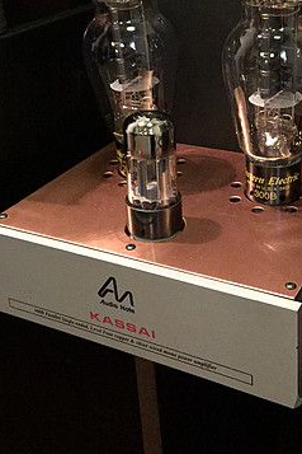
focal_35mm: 49
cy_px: 163
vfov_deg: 40.0
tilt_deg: -22.8
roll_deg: +2.5
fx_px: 617
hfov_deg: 27.4
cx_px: 200
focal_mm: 4.15
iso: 640
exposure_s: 1/15
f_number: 2.2
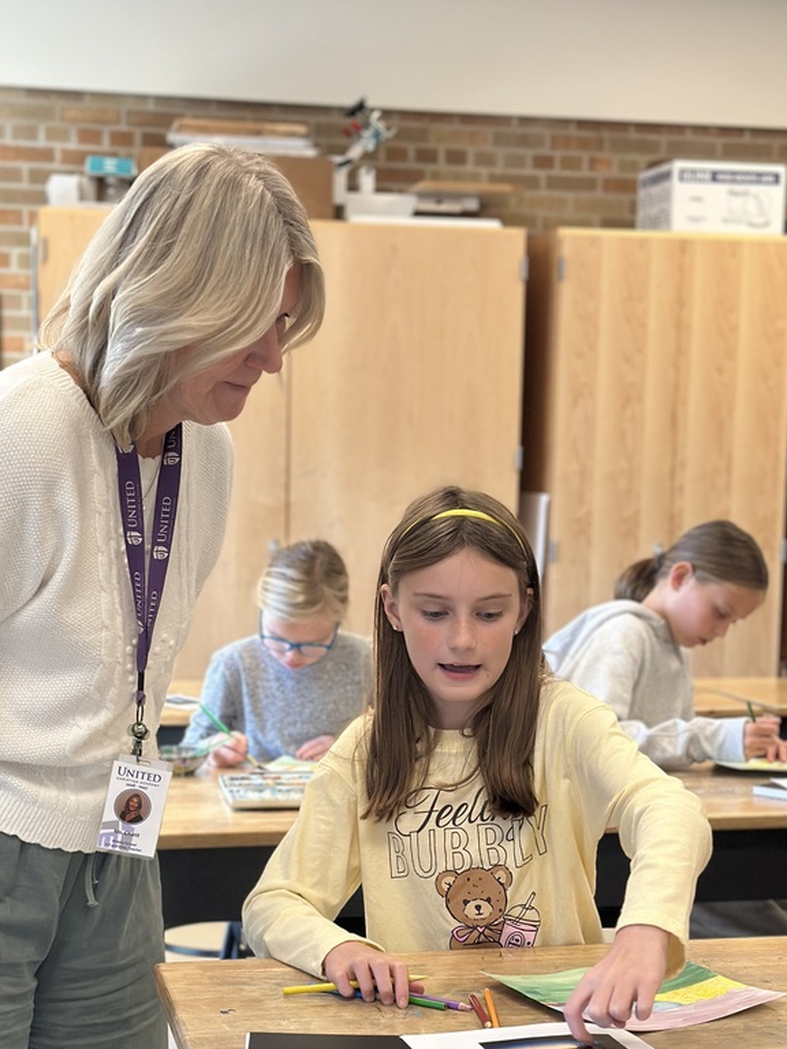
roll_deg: -1.5
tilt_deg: -5.6
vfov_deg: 30.1
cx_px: 363
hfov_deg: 22.9
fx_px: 1940
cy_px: 660
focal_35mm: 64
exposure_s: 1/120
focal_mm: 6.86
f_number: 1.78
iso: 200
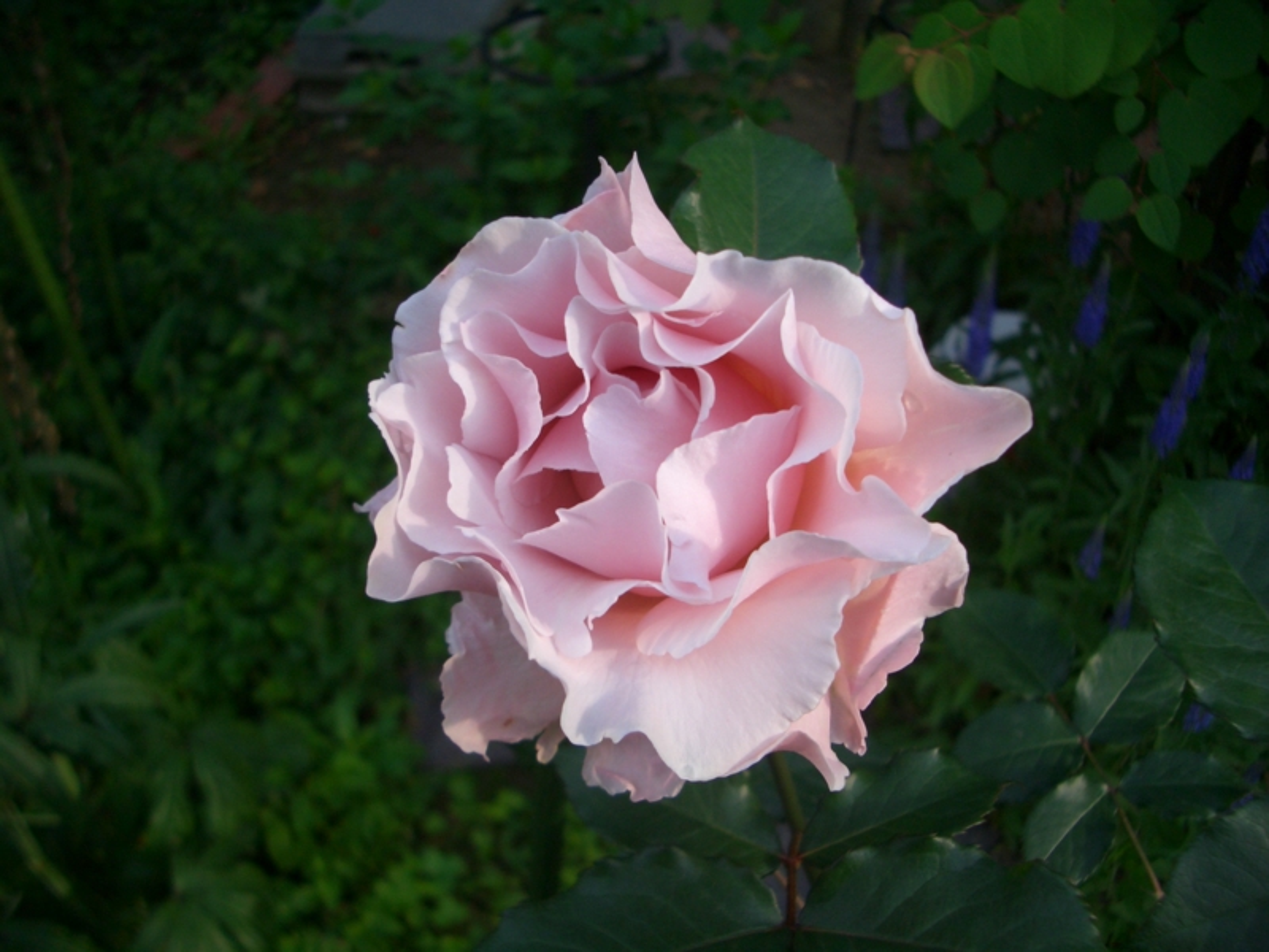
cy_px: 476
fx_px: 1283
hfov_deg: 52.6
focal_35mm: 35
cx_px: 634
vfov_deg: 40.7
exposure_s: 1/400
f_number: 2.6
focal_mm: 5.8
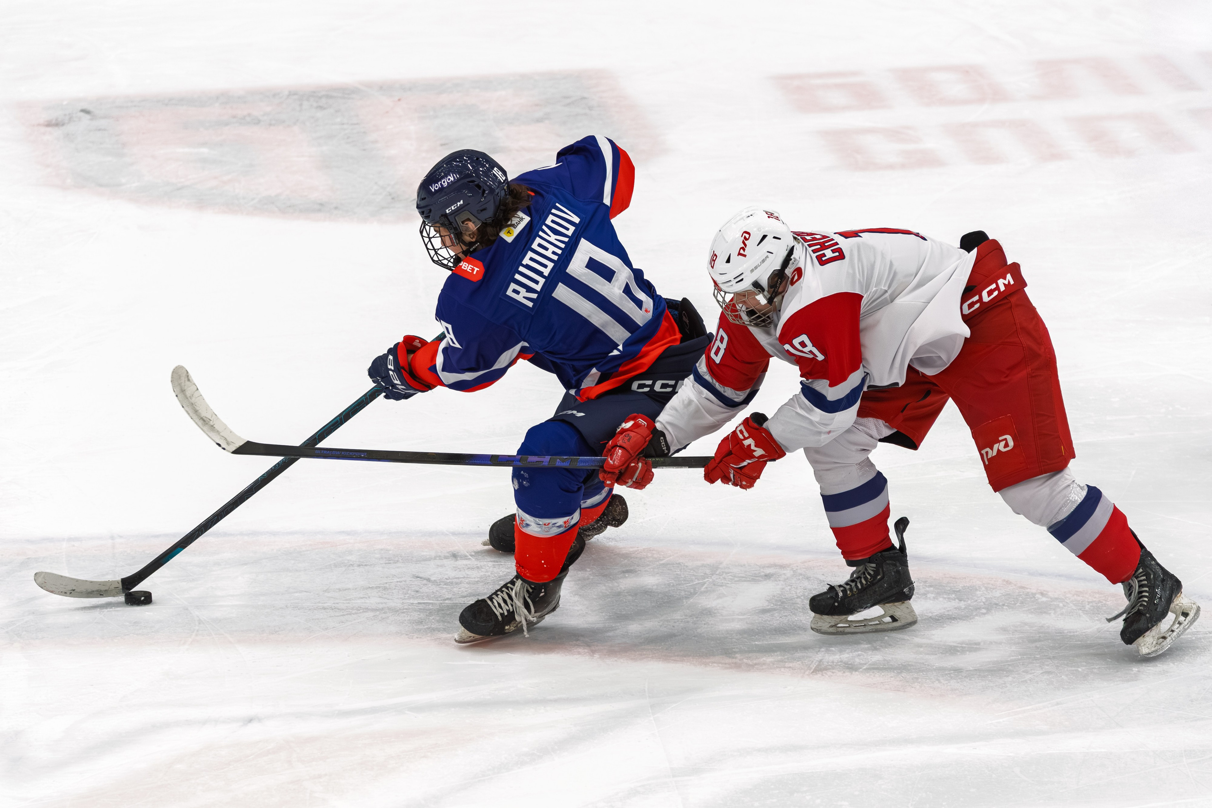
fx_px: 9505
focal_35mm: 282
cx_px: 586
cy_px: 351
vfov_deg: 4.9
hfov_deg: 7.3
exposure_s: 1/1600
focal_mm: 200
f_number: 4
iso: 2500
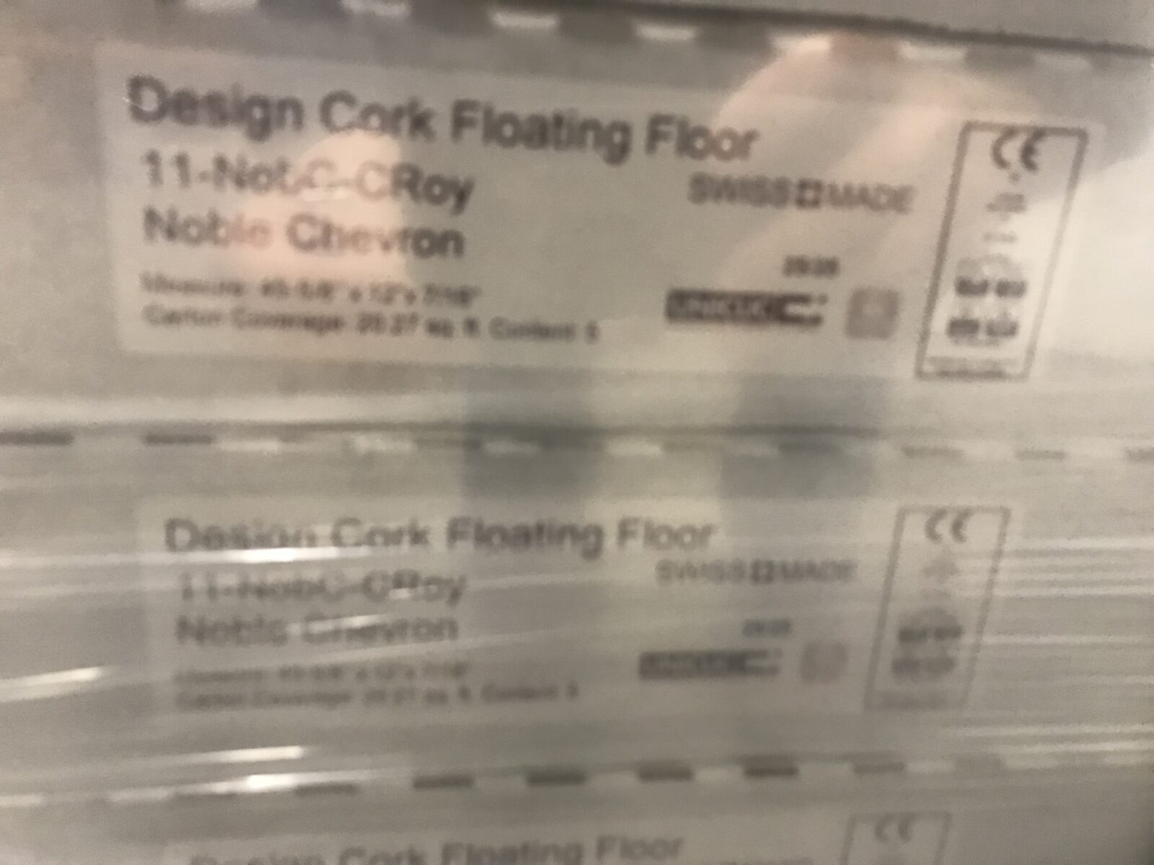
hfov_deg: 63.4
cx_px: 577
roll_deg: -5.2
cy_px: 432
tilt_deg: -16.7
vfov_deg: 49.7
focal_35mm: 28
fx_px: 933
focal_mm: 3.99
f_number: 1.8
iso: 50
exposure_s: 1/15
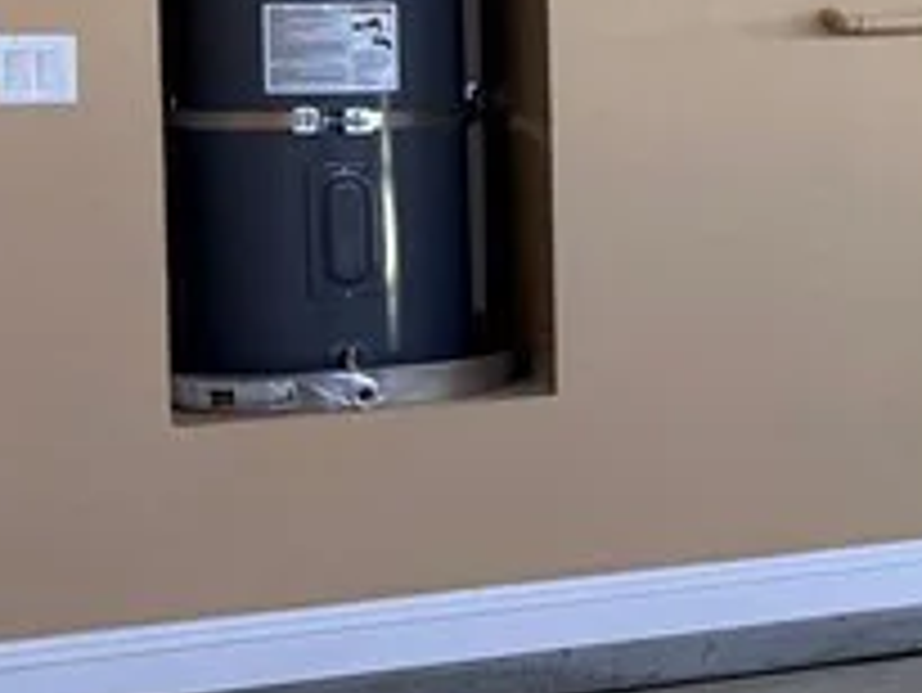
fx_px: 3198
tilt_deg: -2.8
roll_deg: -0.5
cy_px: 81
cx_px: 2213
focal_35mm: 120
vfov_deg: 12.3
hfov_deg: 12.7
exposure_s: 1/120
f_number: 1.78
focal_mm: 6.76
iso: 200
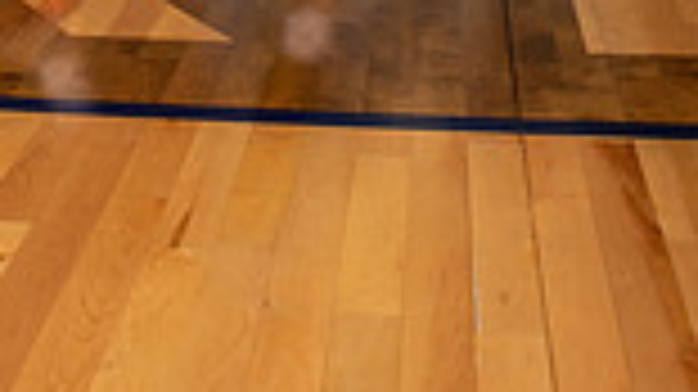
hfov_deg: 23.2
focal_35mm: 91
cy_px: -554
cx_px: 194
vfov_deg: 11.1
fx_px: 1683
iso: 800
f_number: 6.3
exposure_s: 1/400
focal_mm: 30
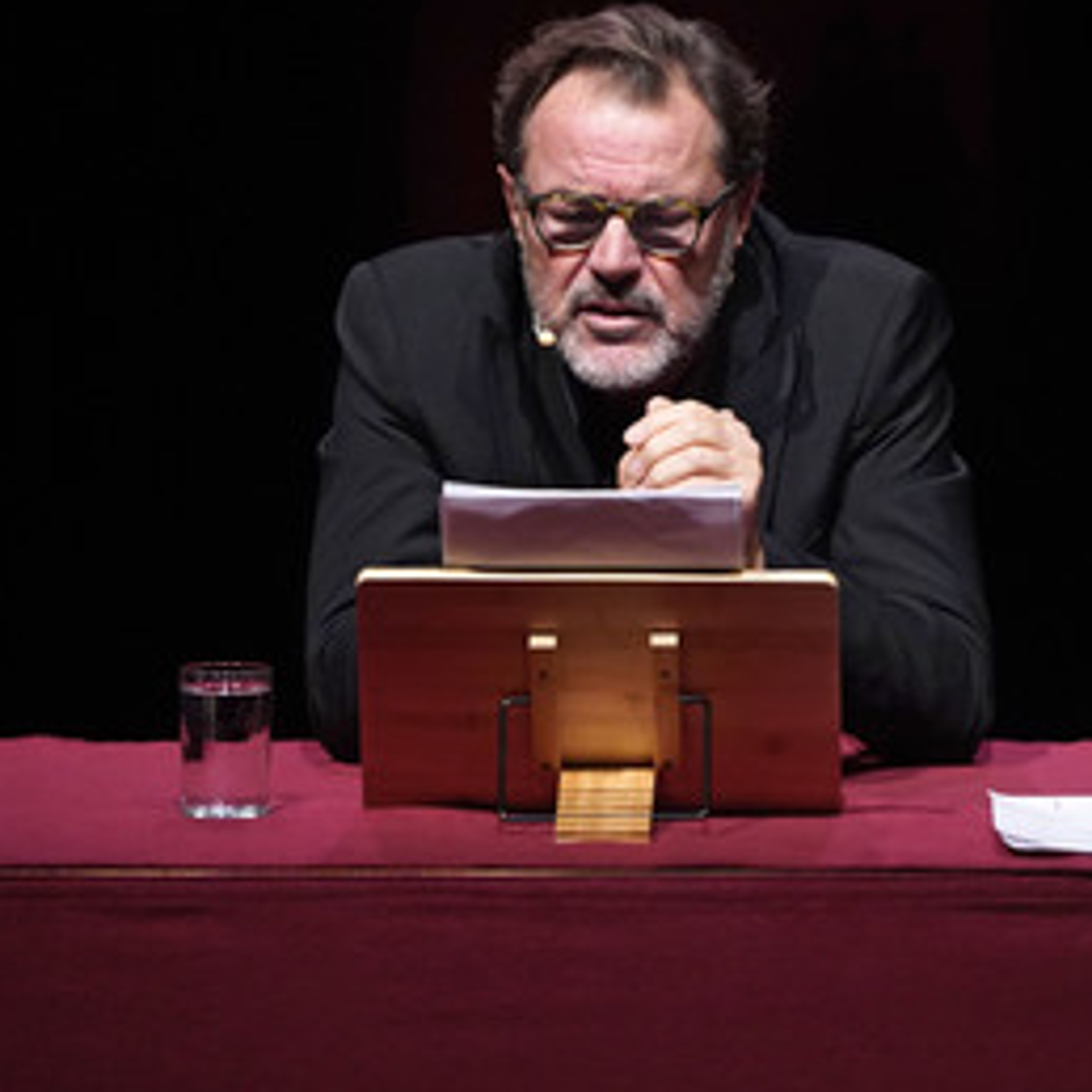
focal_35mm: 886
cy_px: 476
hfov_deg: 2.0
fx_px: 31622
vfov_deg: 2.0
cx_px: 630
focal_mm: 600
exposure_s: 1/80
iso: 6400
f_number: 6.3
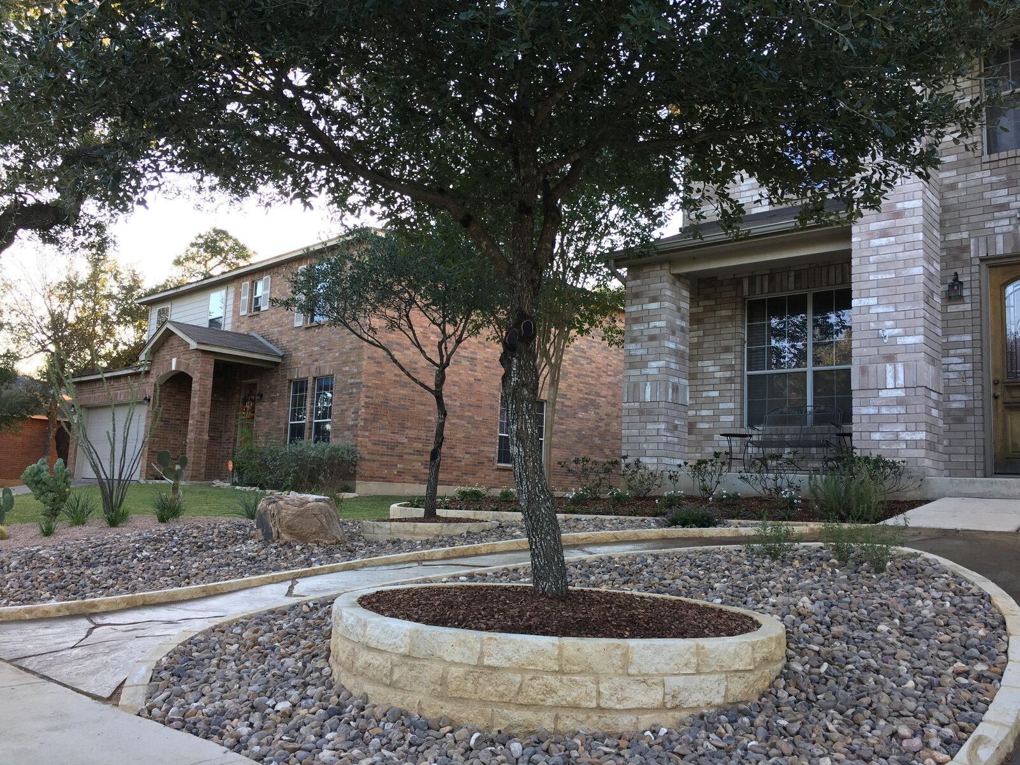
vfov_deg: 48.2
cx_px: 510
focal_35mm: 29
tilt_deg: +8.0
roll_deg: -2.6
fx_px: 855
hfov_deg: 61.7
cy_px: 382
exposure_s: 1/120
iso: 32
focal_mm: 4.15
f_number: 2.2
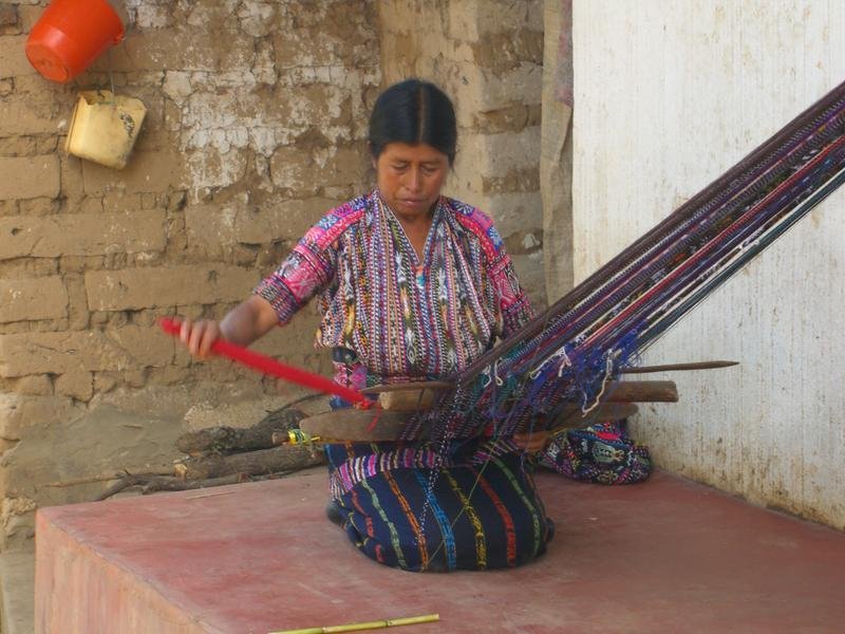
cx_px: 422
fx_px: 2783
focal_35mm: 114
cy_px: 317
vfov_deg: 13.0
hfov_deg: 17.3
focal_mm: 23.7
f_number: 5.1
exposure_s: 1/60
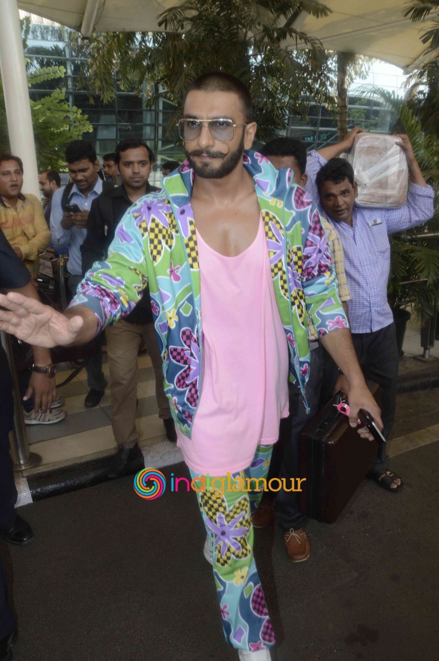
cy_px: 330
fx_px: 495
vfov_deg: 67.4
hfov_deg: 47.8
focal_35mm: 27
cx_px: 220
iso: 800
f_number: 11
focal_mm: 18
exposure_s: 1/160
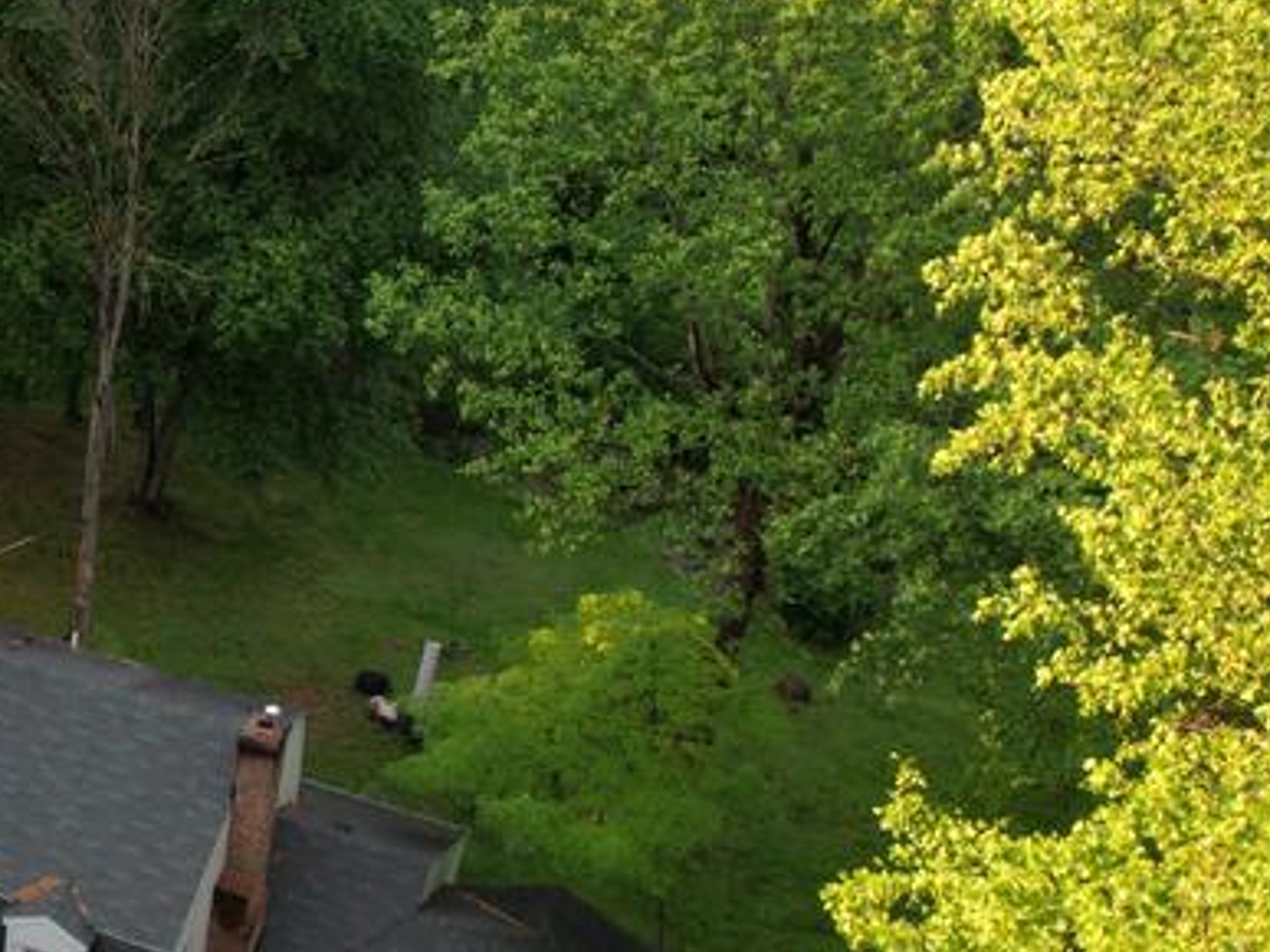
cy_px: 340
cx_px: -312
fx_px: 2054
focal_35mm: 56
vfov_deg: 26.0
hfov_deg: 29.0
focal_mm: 8.38
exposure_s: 1/60
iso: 110
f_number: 2.8
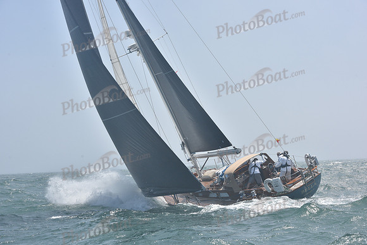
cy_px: 122
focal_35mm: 70
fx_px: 714
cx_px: 184
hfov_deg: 28.8
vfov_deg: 19.5
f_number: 10
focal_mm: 70
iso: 320
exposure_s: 1/1000
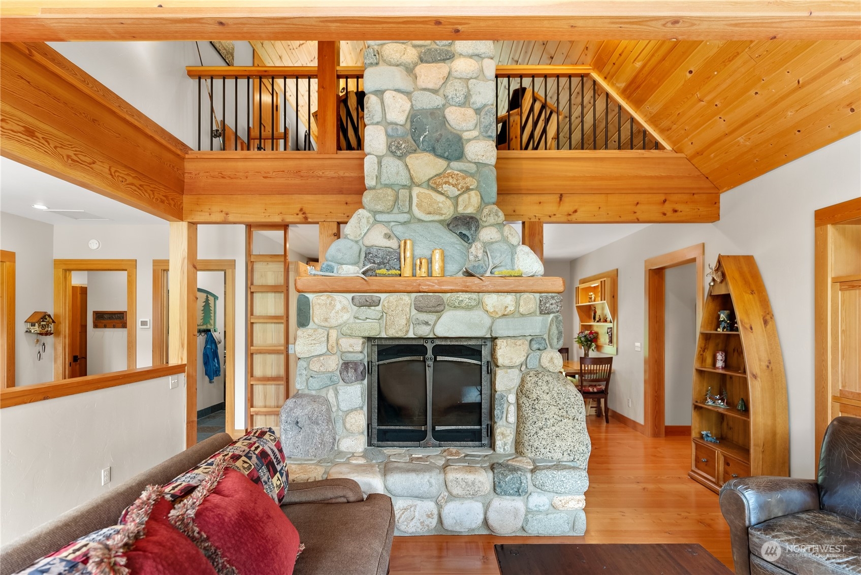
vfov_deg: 68.9
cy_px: 288
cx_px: 430
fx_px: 419
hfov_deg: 91.6
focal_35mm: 18
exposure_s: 1/10
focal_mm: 17.5
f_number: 2.8
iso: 400
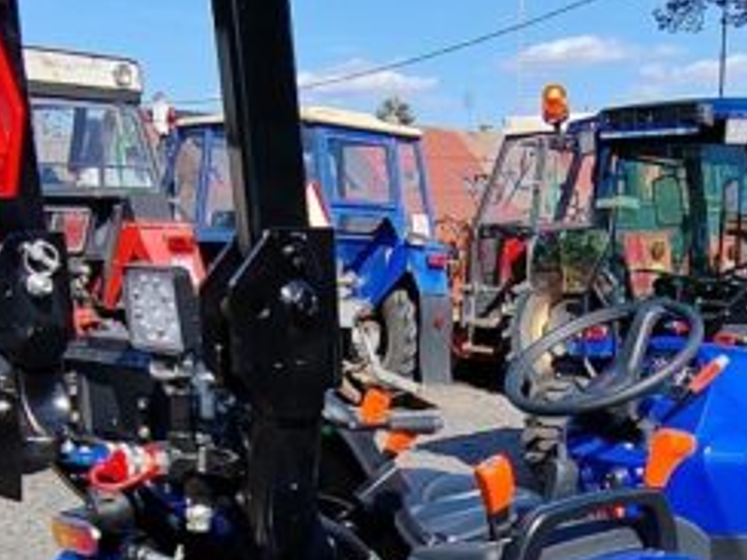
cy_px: 523
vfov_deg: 22.6
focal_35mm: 63
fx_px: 1360
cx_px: 419
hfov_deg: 30.7
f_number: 2.2
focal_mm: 2.16
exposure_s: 1/1200
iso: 100
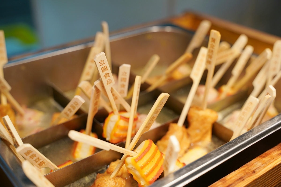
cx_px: 140
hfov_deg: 42.7
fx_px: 359
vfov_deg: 29.2
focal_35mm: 46
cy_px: 94
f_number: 4
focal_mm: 46
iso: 160
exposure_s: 1/60
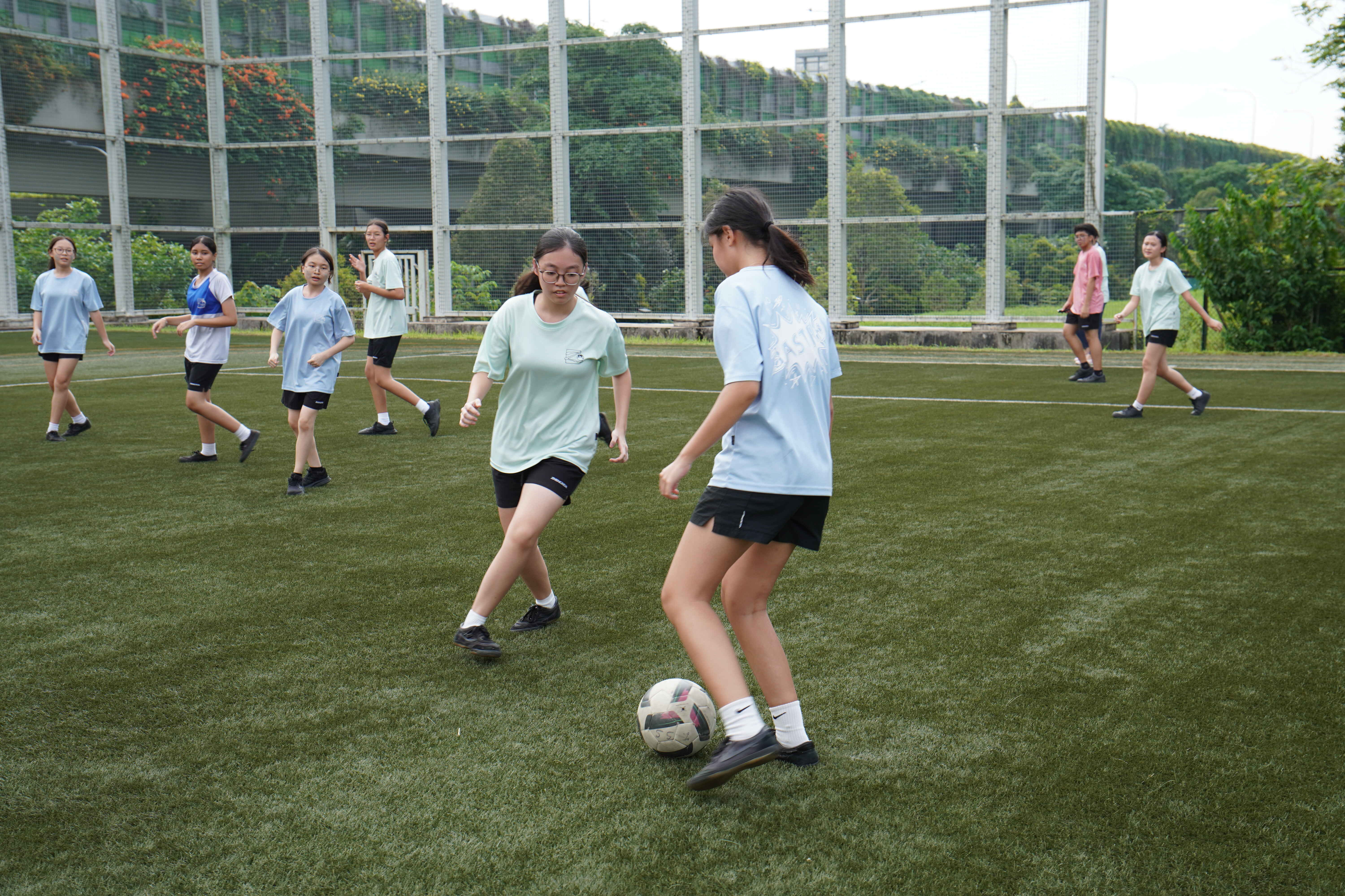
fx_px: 1737
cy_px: 448
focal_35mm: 46
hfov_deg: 42.3
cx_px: 672
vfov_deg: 28.9
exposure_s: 1/250
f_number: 4.5
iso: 100
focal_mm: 31
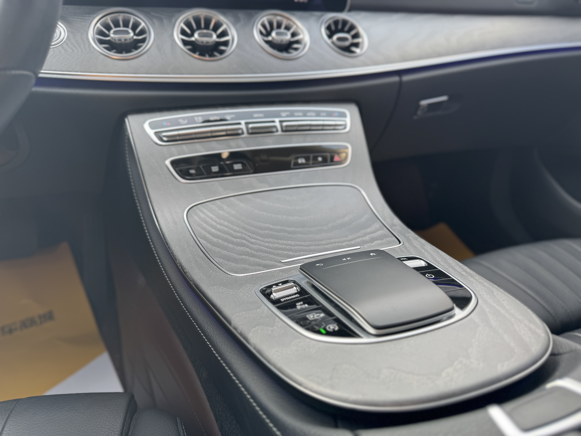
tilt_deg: -23.7
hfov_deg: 71.6
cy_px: 218
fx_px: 403
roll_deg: -0.3
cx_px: 290
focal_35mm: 24
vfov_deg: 56.8
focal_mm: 6.76
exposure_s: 1/126
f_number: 1.78
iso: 50
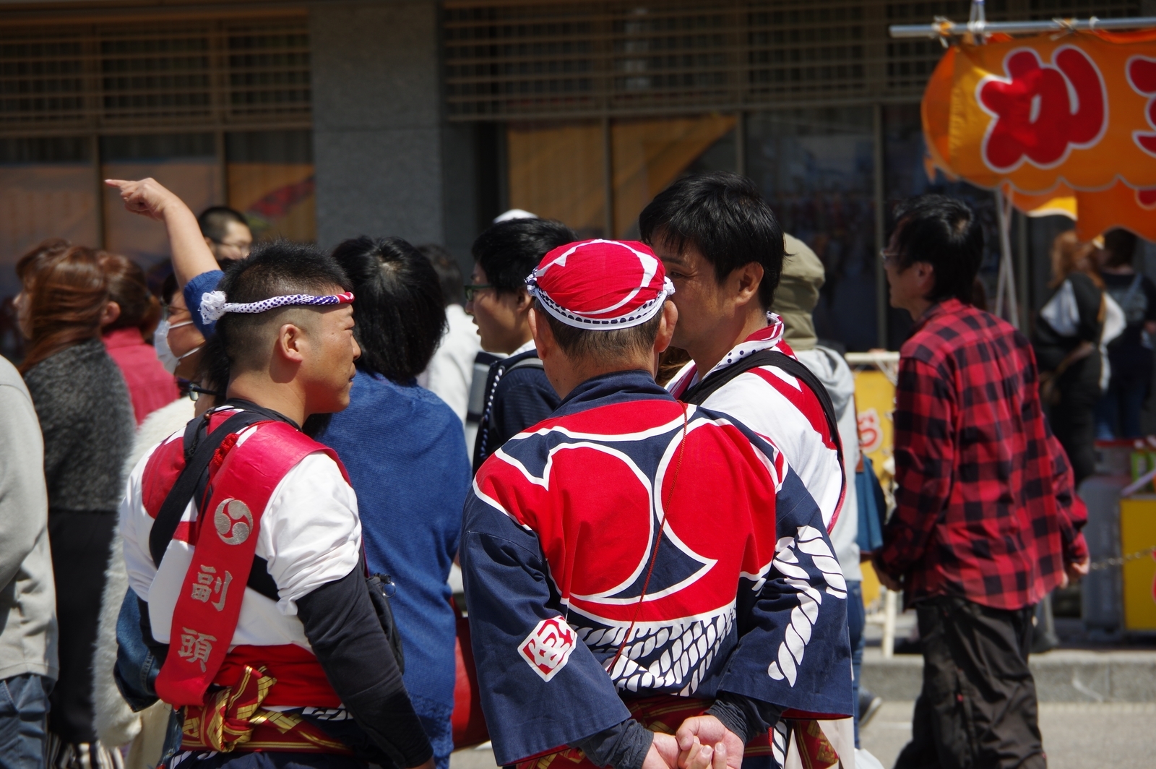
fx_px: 6481
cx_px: 578
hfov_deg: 10.2
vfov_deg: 6.8
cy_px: 384
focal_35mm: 202
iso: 200
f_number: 8
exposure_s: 1/500
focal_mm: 135
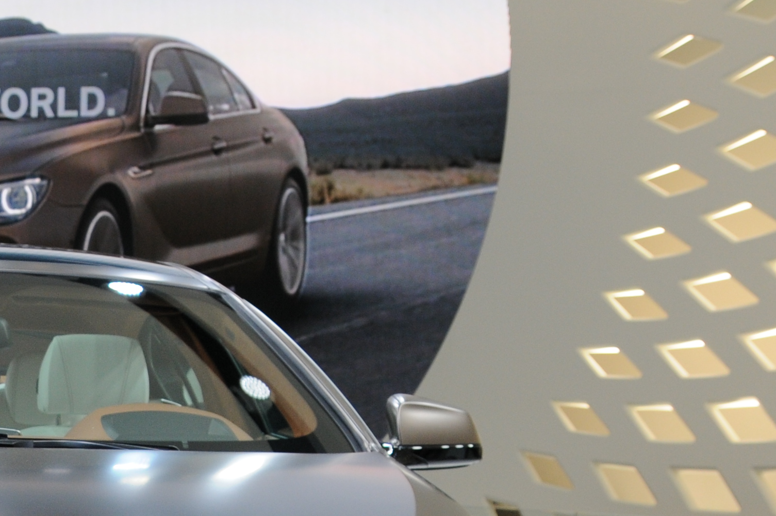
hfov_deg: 21.0
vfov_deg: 13.9
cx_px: 12
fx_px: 2024
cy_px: 678
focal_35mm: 94
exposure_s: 1/180
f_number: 6.7
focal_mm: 22
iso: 400
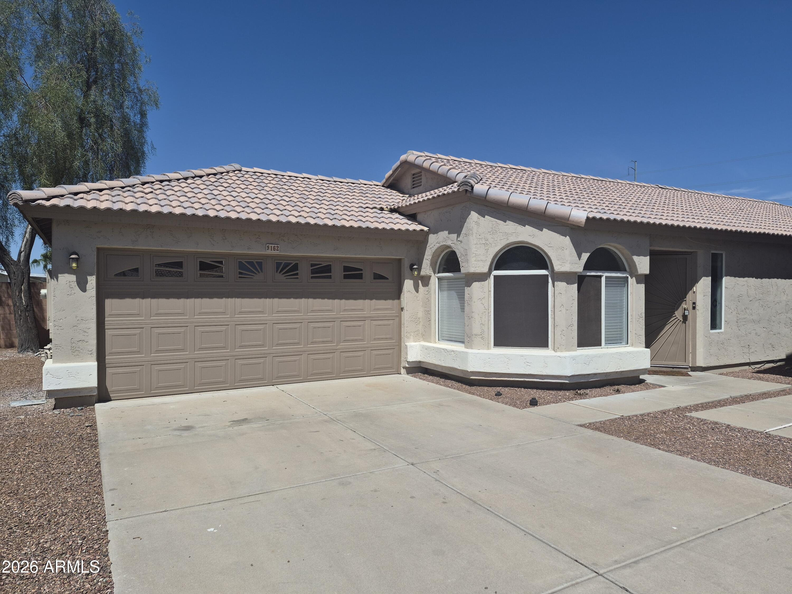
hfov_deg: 73.9
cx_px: 396
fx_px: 526
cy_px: 297
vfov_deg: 58.9
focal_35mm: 23
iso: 64
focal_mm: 5.4
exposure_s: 1/7696
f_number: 1.8
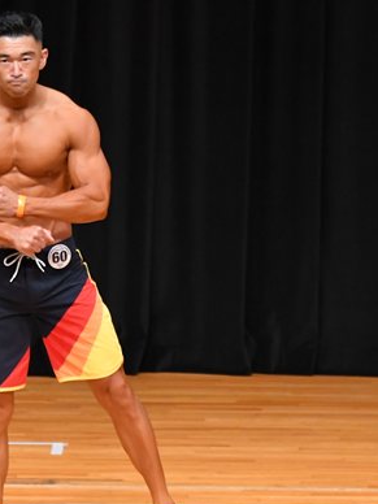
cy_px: 273
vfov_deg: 4.0
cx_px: 64
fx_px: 7134
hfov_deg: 3.0
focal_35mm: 490
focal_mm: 170
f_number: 5.6
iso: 4000
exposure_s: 1/400
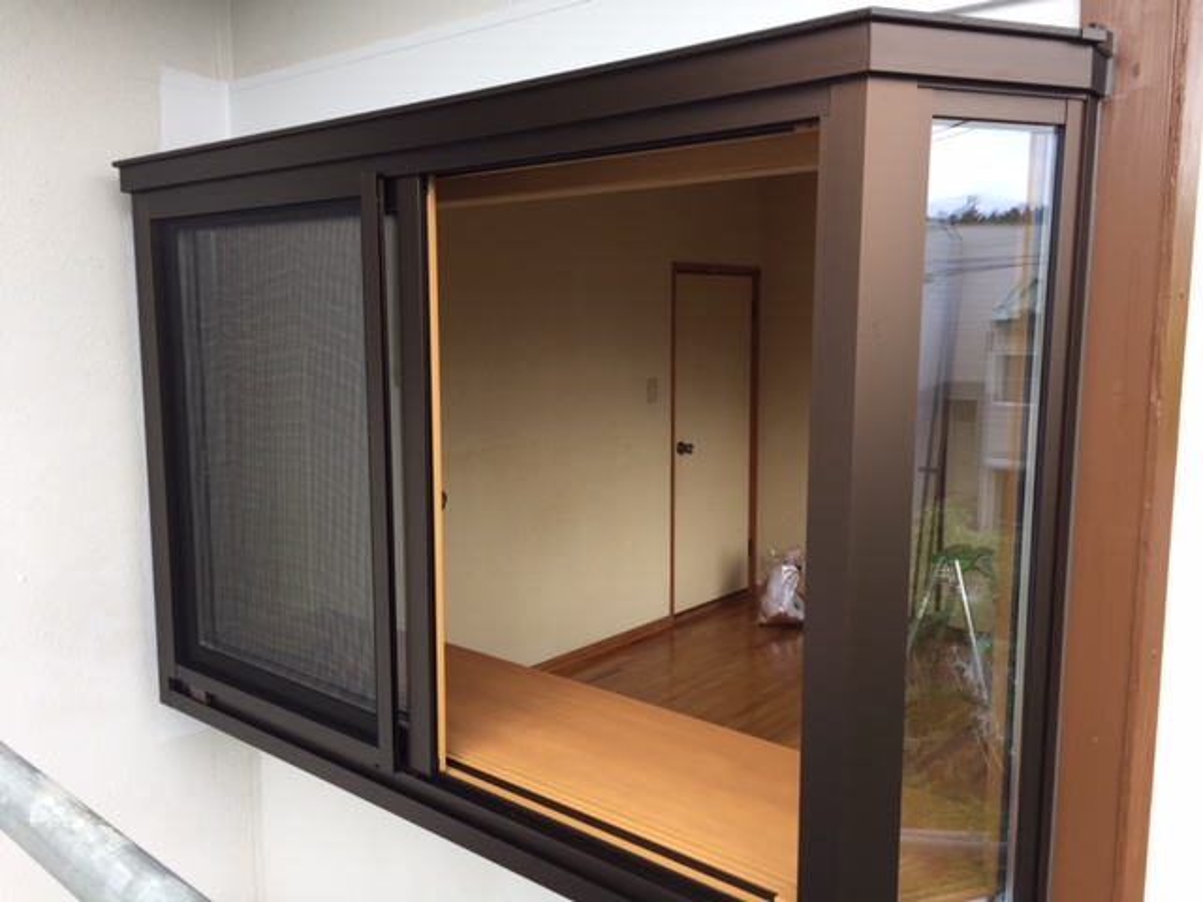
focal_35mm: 29
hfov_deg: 61.7
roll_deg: -1.1
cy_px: 451
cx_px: 602
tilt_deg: -7.5
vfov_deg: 48.2
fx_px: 1008
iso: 32
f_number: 2.2
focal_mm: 4.15
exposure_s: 1/120
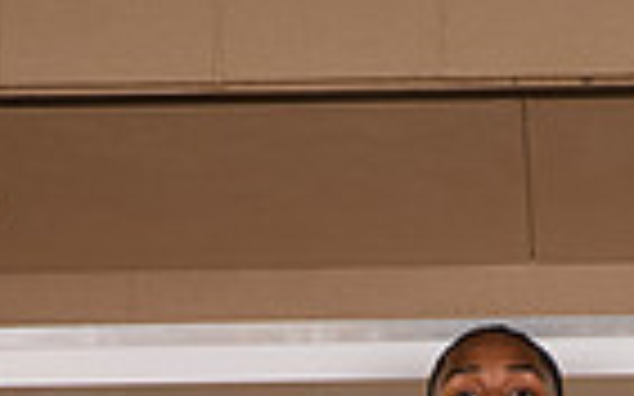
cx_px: 513
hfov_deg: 9.2
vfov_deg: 5.5
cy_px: 990
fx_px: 3938
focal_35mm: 228
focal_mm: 70
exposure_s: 1/320
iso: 320
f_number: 7.1
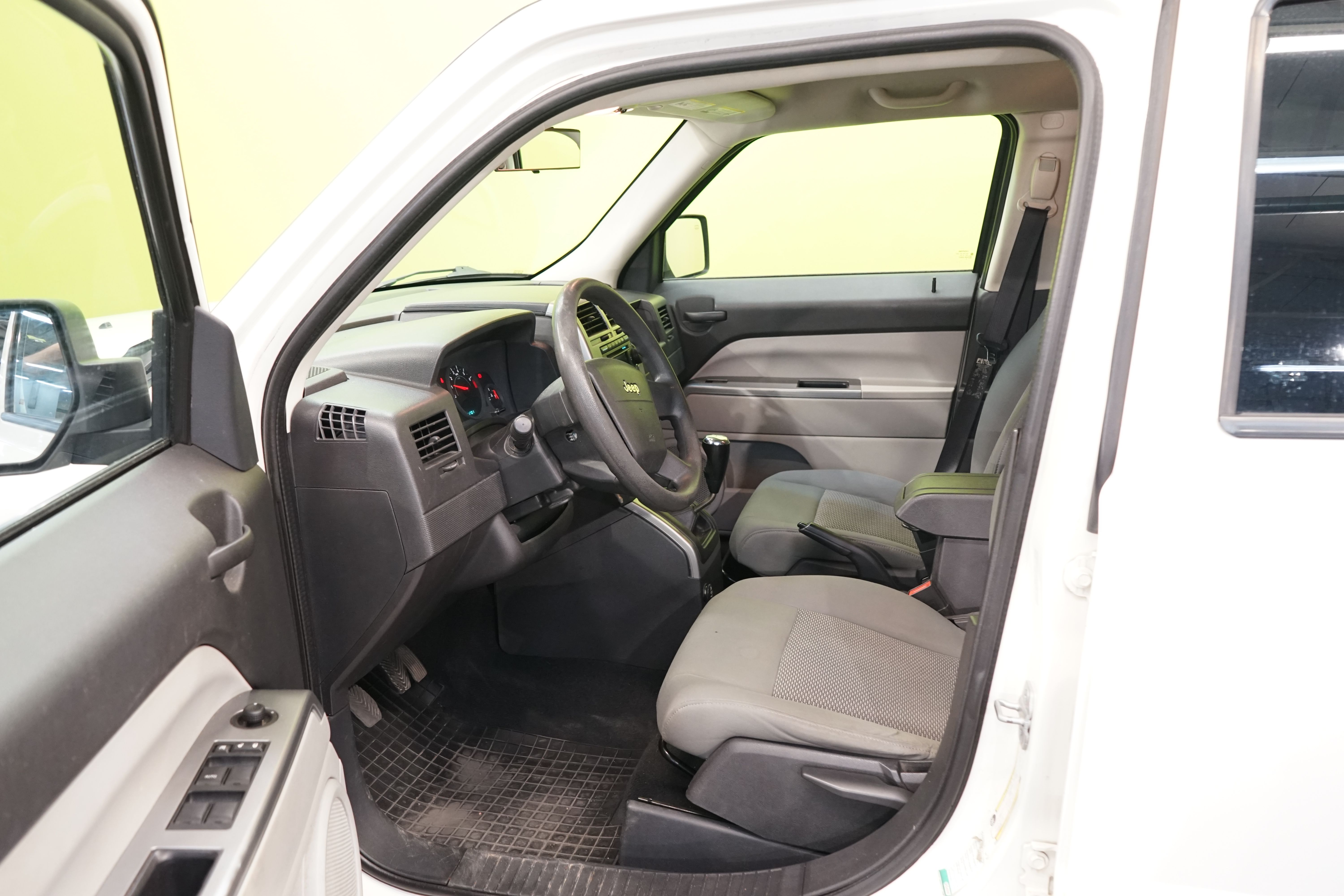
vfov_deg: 46.4
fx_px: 1045
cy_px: 448
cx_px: 672
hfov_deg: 65.5
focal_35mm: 28
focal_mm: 28
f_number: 6.3
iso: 2000
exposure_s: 1/25
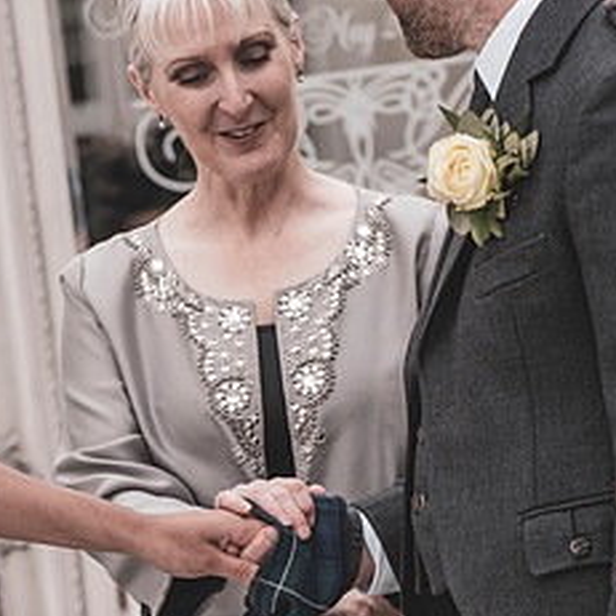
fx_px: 8577
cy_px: 471
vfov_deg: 4.1
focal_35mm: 426
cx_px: 245
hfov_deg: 4.1
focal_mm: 200
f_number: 5.6
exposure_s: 1/320
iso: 250
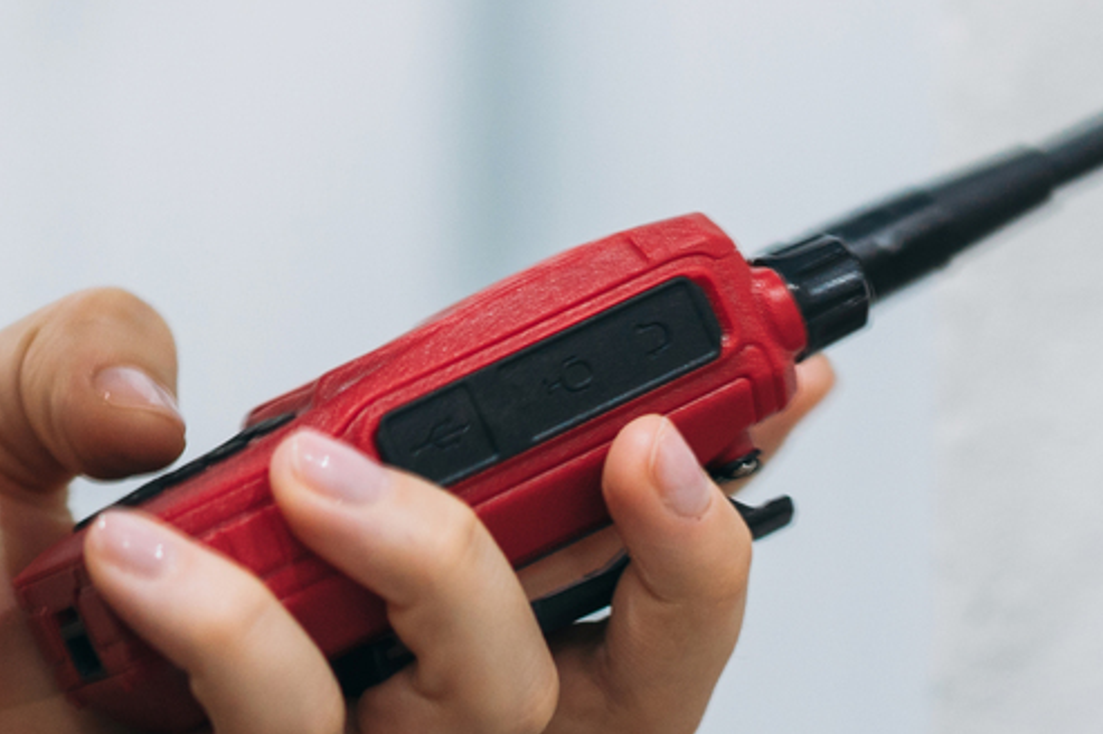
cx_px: 667
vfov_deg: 6.1
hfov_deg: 9.3
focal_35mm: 222
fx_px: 6797
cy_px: 848
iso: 320
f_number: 2
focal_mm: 55
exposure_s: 1/80
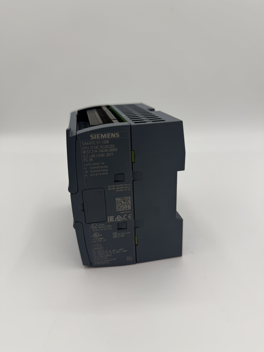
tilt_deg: -21.2
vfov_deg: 71.6
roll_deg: +1.5
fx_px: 244
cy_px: 176
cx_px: 132
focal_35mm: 24
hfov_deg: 56.8
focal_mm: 6.76
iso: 80
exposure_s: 1/728
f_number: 1.78
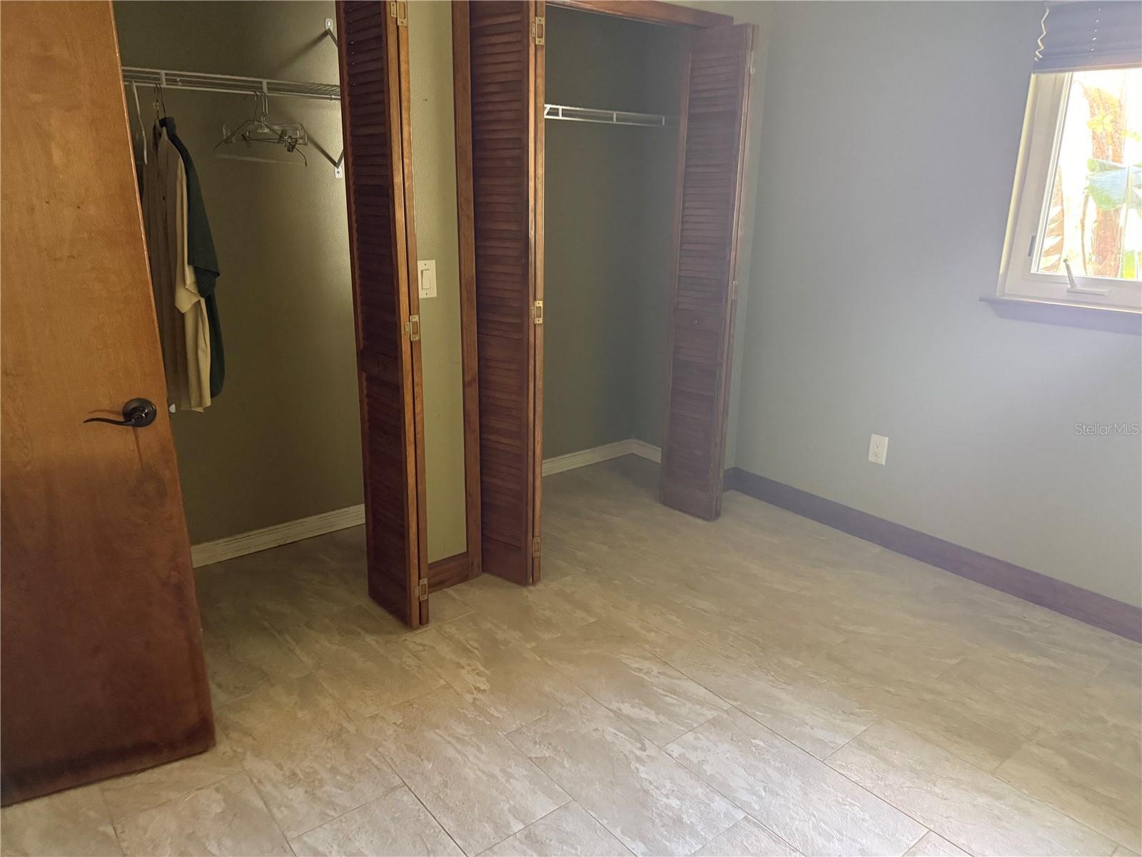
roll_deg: -1.0
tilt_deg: -18.6
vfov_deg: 56.8
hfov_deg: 71.6
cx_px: 571
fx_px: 792
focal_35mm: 24
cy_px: 428
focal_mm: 6.76
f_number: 1.78
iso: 1000
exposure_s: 1/36
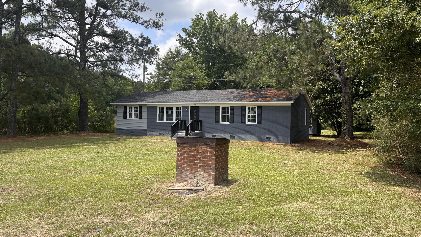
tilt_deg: +1.8
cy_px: 111
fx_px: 324
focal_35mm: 29
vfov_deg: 40.2
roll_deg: -1.2
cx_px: 210
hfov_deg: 66.1
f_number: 1.6
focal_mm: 5.96
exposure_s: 1/1876
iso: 50
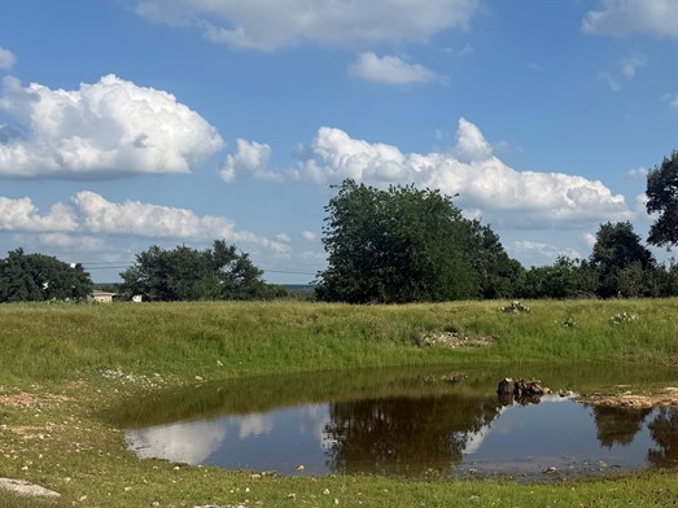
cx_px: 528
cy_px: 286
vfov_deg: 30.8
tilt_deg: -0.3
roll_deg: -0.2
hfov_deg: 39.1
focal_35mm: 47
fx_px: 920
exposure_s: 1/6173
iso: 80
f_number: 1.78
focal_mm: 6.76
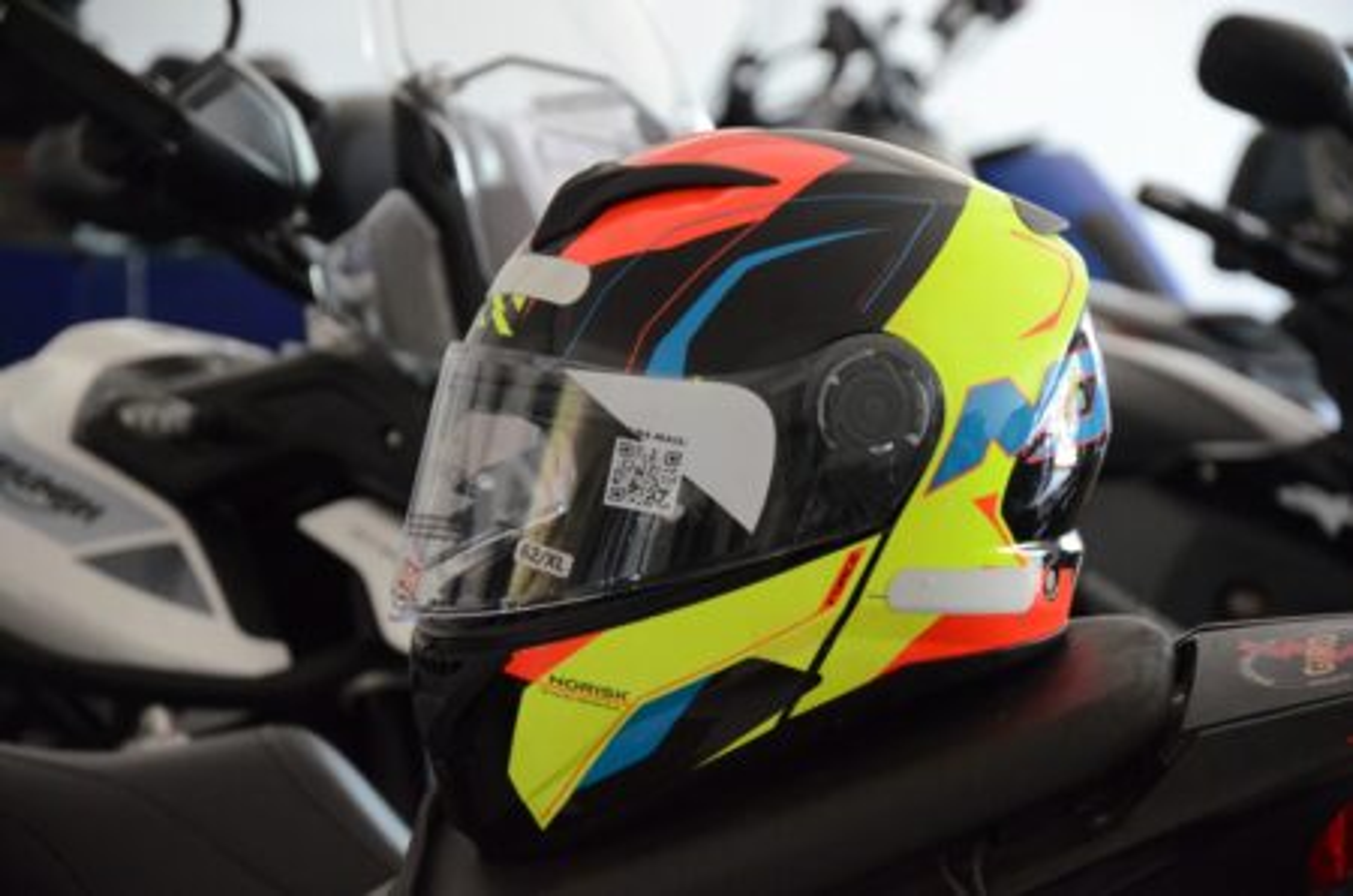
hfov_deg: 13.1
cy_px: 448
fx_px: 5907
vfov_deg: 8.7
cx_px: 676
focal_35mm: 158
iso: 3200
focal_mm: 105
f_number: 5.6
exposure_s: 1/100
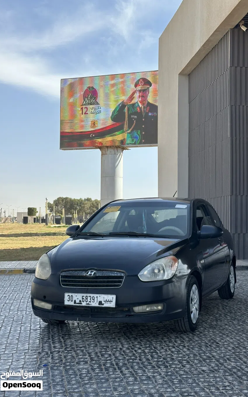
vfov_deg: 39.6
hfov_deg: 25.3
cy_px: 199
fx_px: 552
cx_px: 143
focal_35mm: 51
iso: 64
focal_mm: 6.86
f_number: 1.78
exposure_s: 1/2732
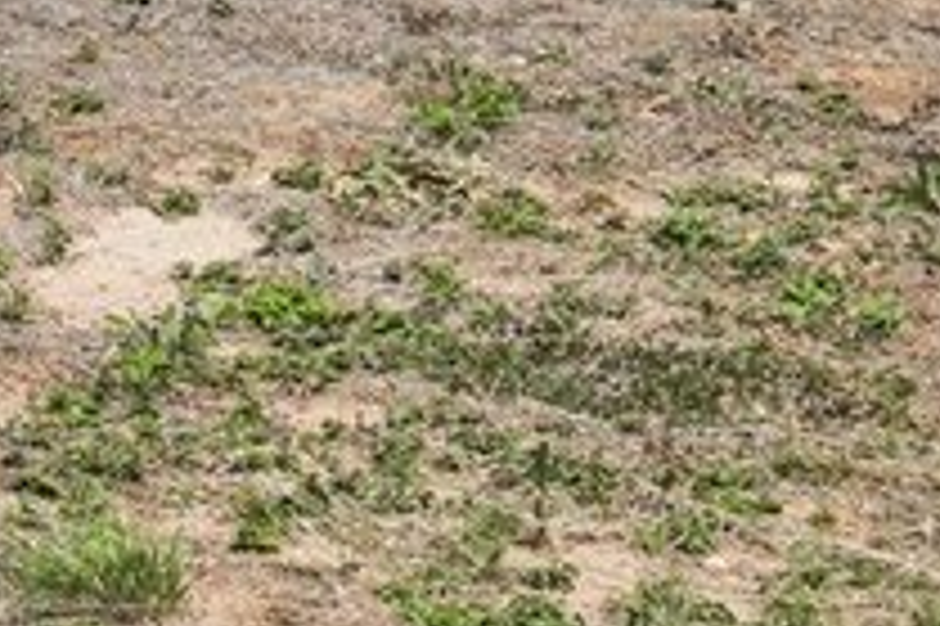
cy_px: -743
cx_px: -729
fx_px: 5270
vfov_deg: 6.5
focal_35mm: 202
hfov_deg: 9.7
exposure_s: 1/1000
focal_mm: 26
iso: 200
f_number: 8
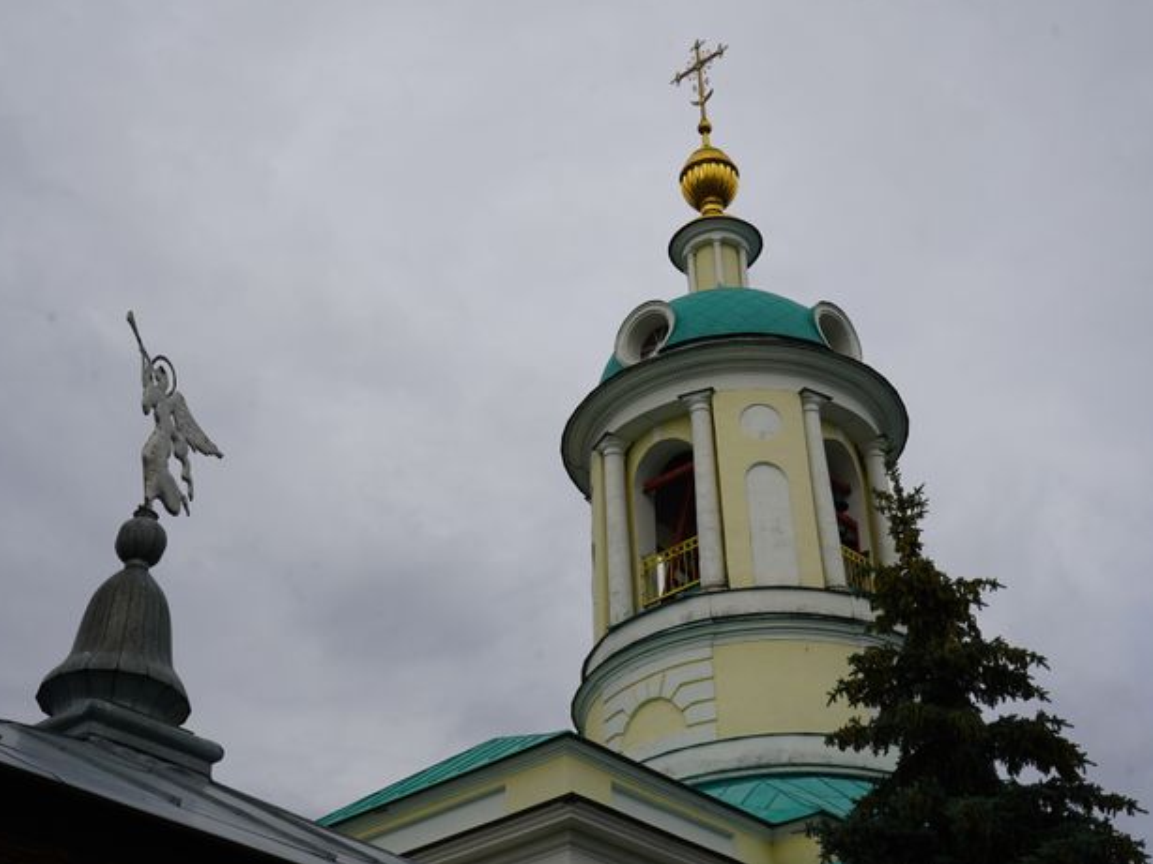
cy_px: 428
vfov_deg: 31.5
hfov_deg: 41.3
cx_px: 574
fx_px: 1532
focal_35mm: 46
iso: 100
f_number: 11
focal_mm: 42
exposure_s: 1/200
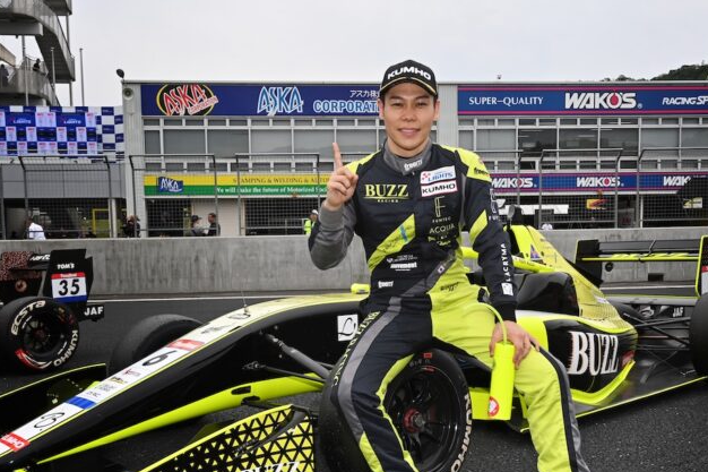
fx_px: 747
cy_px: 289
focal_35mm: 38
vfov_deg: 34.9
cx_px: 370
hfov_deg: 50.7
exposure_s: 1/250
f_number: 9.5
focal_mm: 29
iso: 200
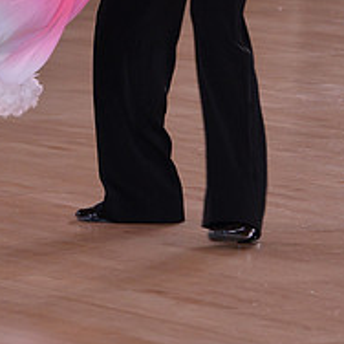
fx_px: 5880
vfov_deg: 3.3
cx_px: 136
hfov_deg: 3.4
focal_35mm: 523
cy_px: -88
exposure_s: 1/250
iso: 1600
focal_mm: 200
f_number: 5.6
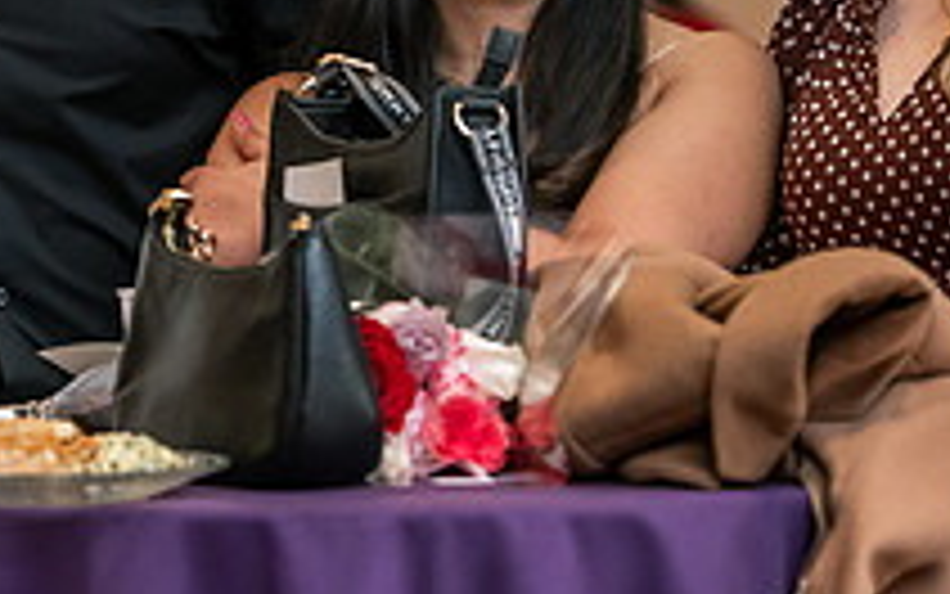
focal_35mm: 314
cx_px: 225
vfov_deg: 4.2
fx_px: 8132
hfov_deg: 6.7
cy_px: 115
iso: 1600
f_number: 3.2
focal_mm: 112
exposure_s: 1/160
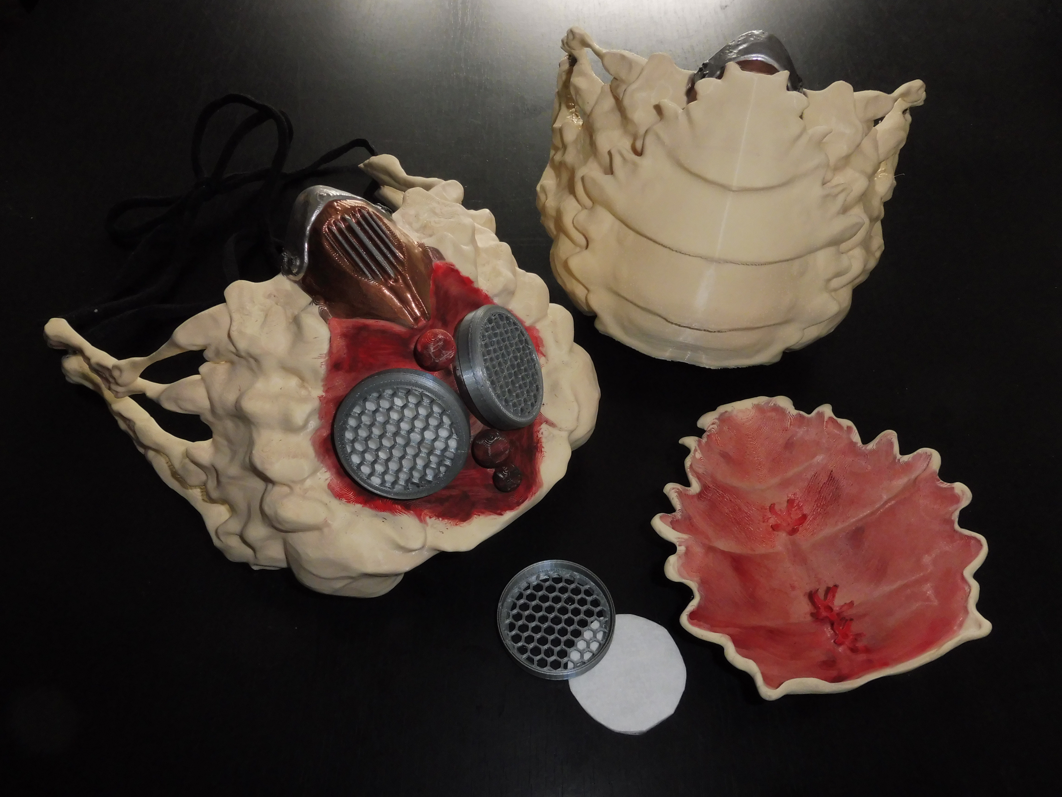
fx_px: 736
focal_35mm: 24
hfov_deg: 71.6
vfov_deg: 56.8
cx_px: 531
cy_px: 398
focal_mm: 4.3
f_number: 4
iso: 400
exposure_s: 1/60
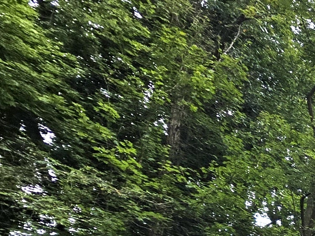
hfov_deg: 19.9
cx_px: 616
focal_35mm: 54
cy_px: 372
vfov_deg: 21.7
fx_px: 491
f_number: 1.9
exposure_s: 1/1000
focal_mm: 2.2
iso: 40
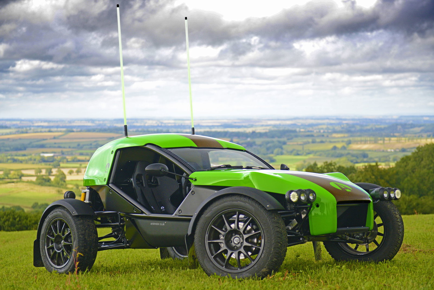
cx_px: 217
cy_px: 145
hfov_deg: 30.5
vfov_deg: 20.6
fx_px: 796
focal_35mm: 66
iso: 1000
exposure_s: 1/2000
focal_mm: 66
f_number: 2.8
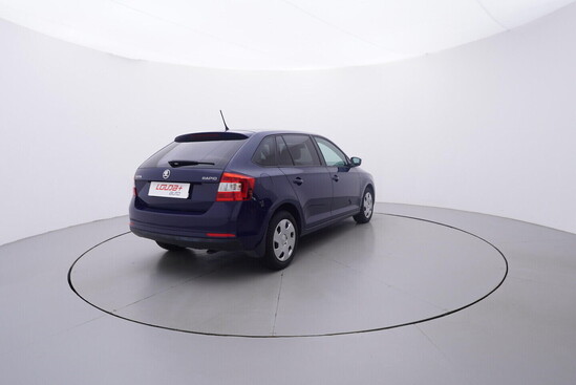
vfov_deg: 56.2
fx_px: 360
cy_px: 192
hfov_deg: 77.3
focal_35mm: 22
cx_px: 288
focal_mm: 15
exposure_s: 1/80
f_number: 5
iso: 200
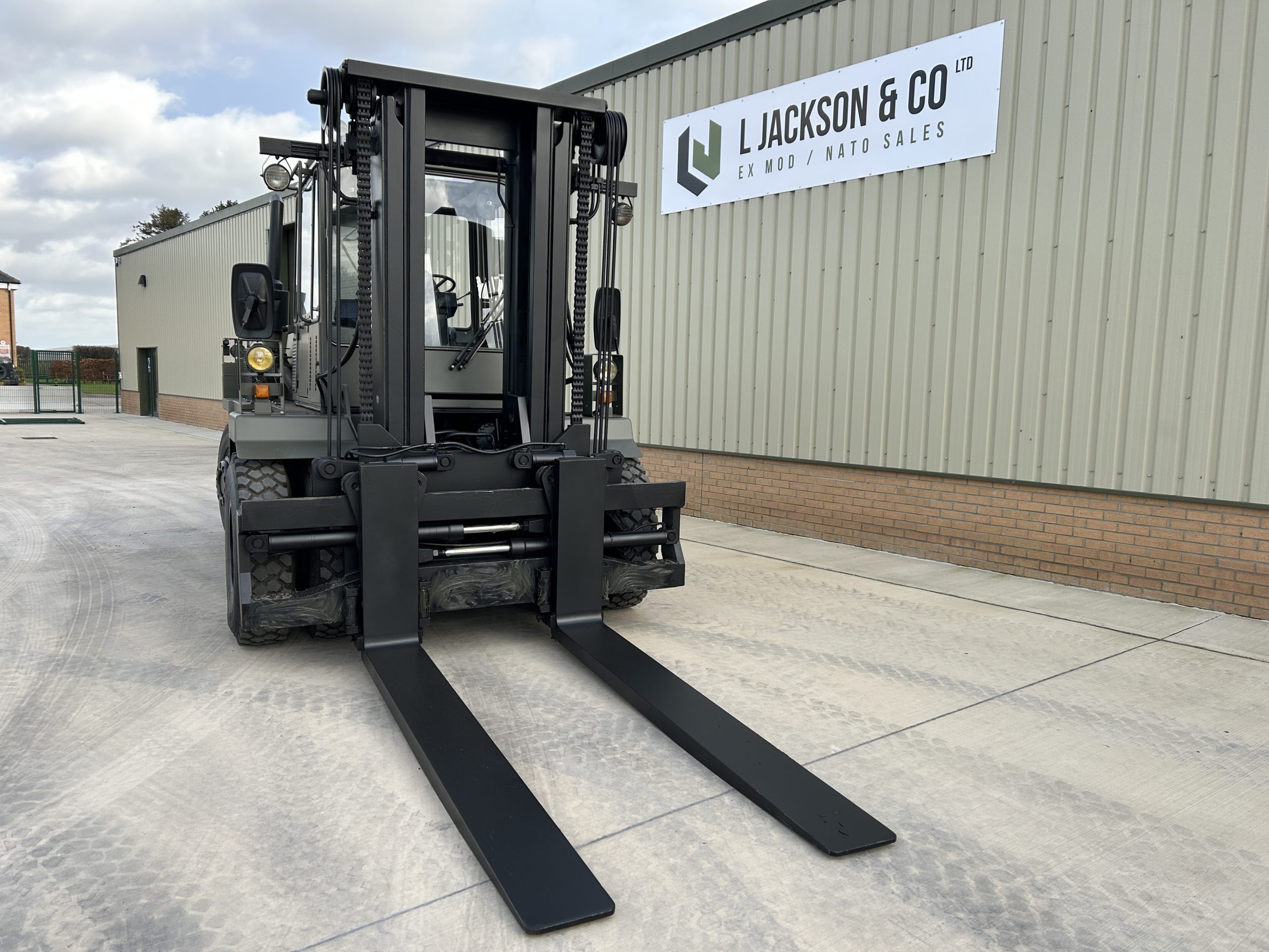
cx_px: 634
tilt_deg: -6.0
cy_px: 476
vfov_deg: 53.1
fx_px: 953
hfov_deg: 67.3
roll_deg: -1.6
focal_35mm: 26
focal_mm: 5.7
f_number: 1.5
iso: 50
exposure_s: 1/1196
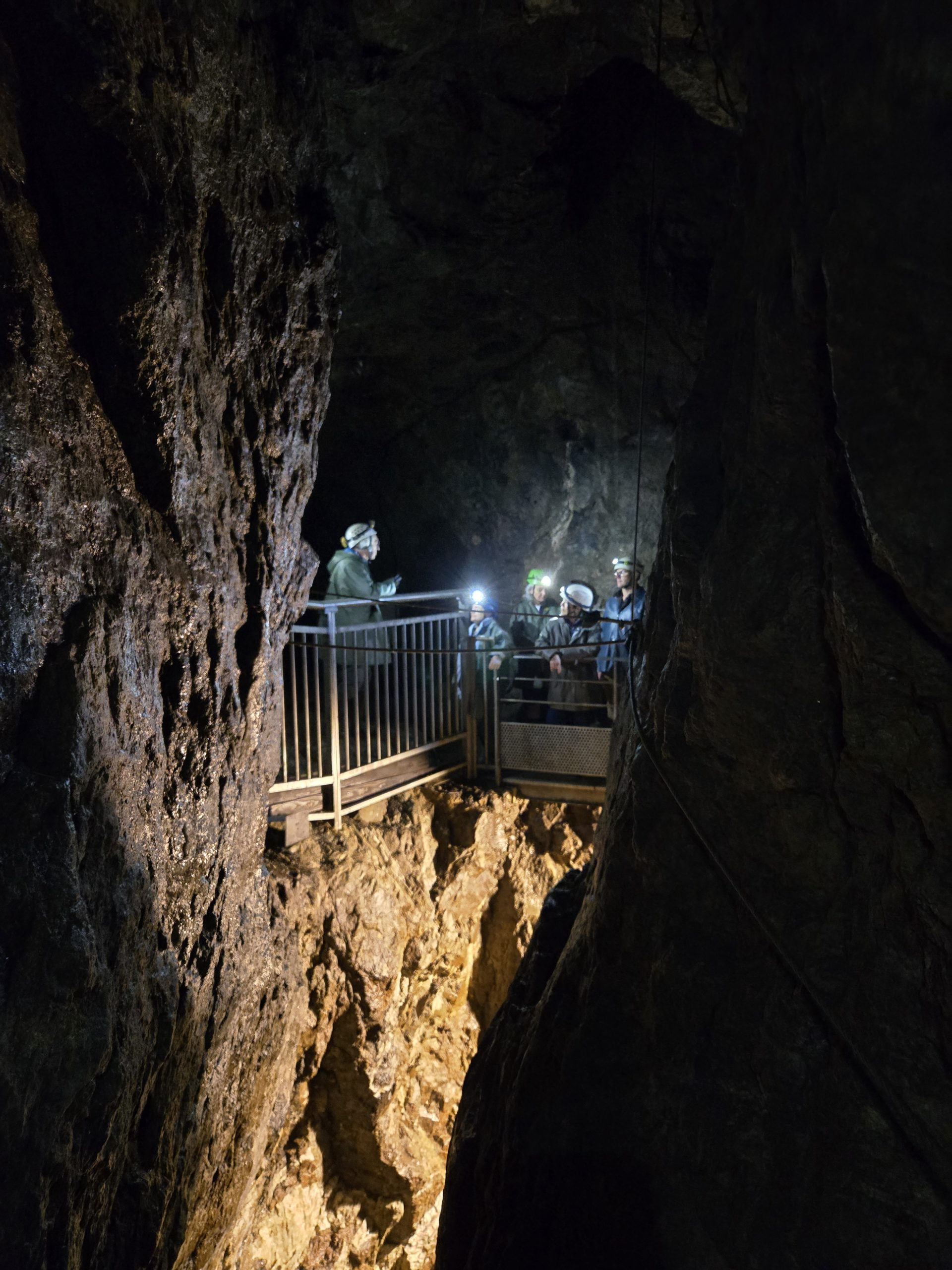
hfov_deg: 58.9
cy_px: 635
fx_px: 843
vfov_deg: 73.9
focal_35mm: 23
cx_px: 476
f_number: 1.8
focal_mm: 5.4
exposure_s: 1/15
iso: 2000
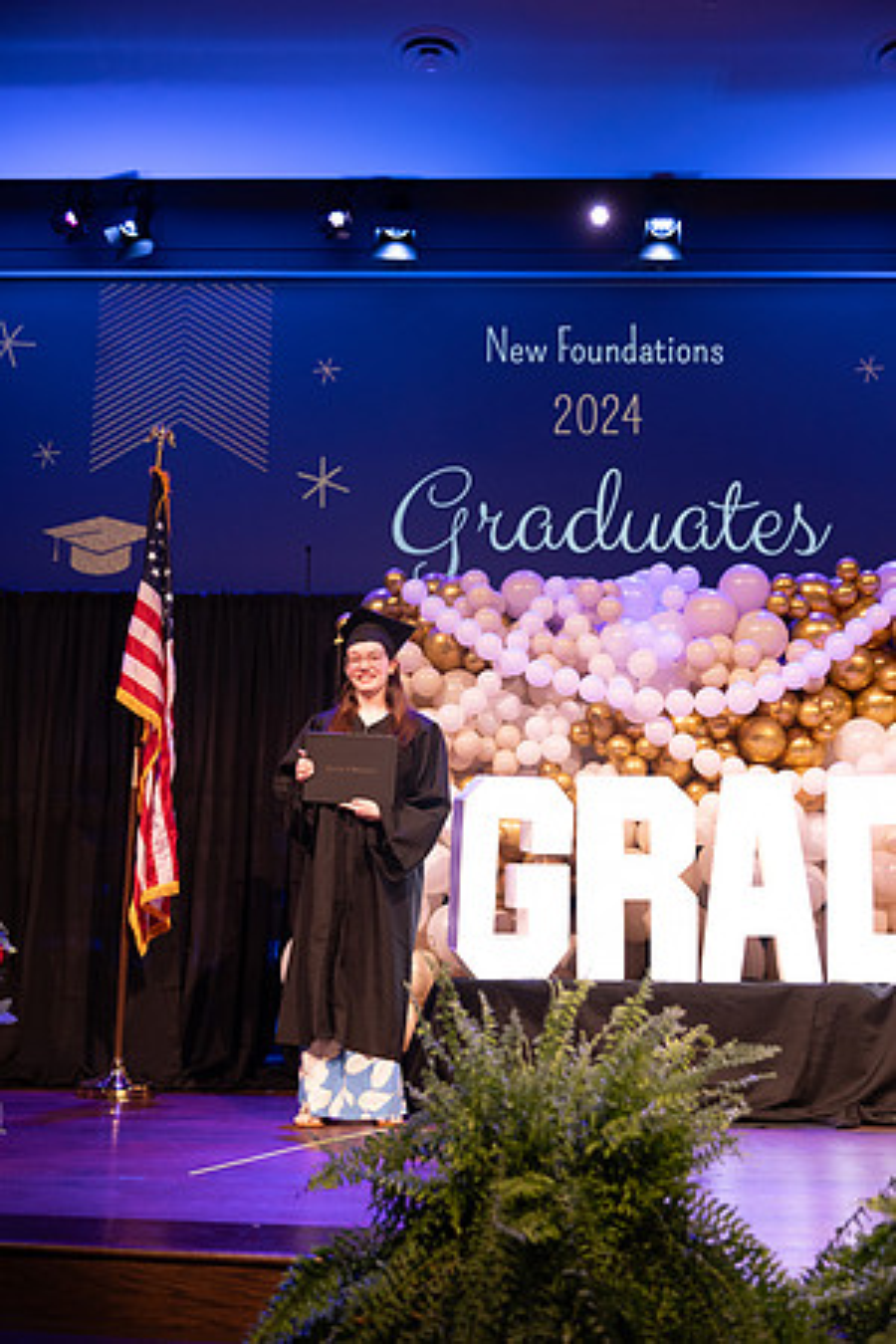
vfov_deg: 48.5
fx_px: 1493
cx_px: 448
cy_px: 672
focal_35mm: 40
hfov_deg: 33.4
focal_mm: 40
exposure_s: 1/200
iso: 1600
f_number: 4
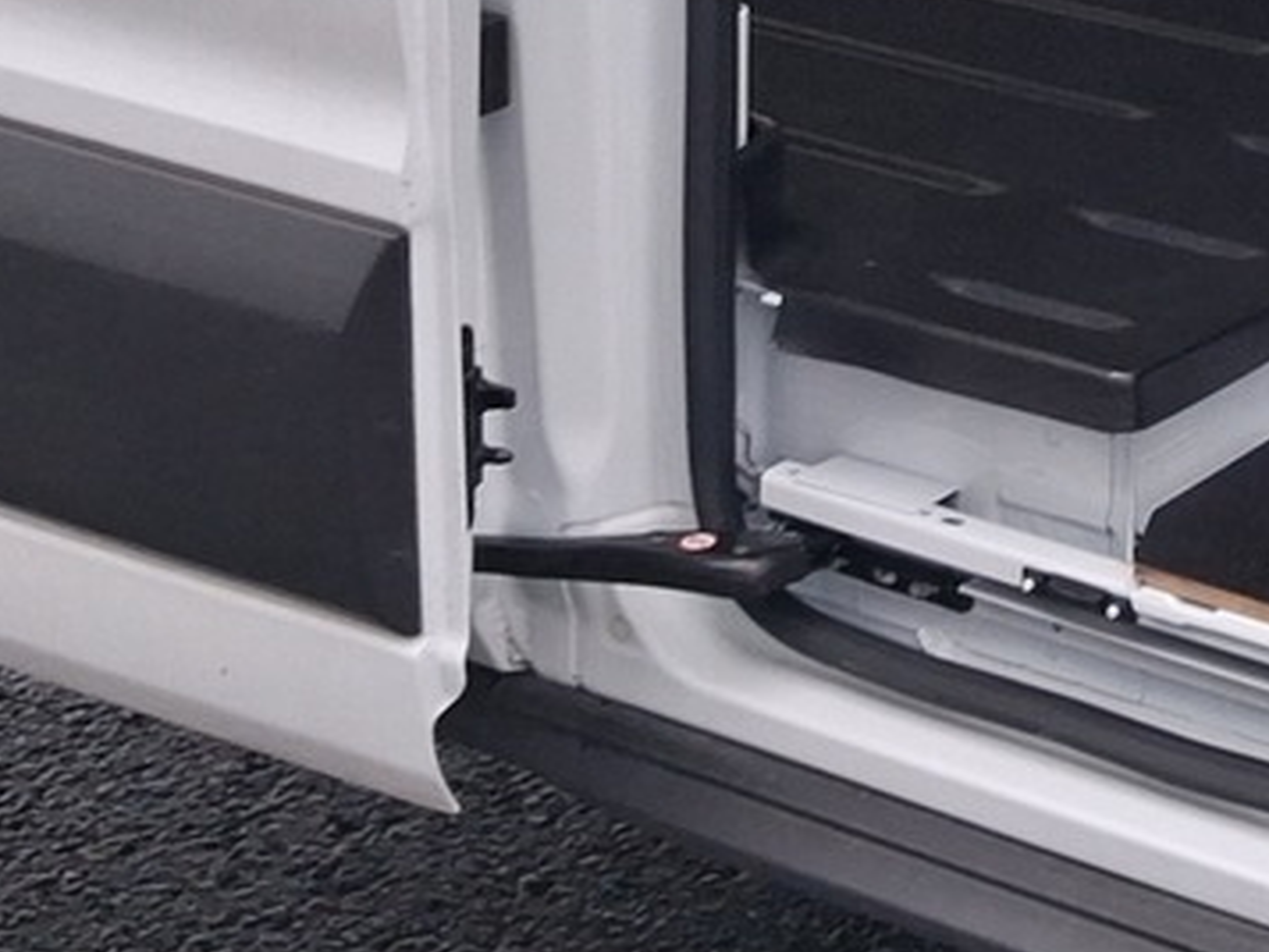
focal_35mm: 109
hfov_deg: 16.6
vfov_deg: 12.1
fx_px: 3997
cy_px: -920
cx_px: 1852
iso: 64
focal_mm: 4
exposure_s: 1/100
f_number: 1.8
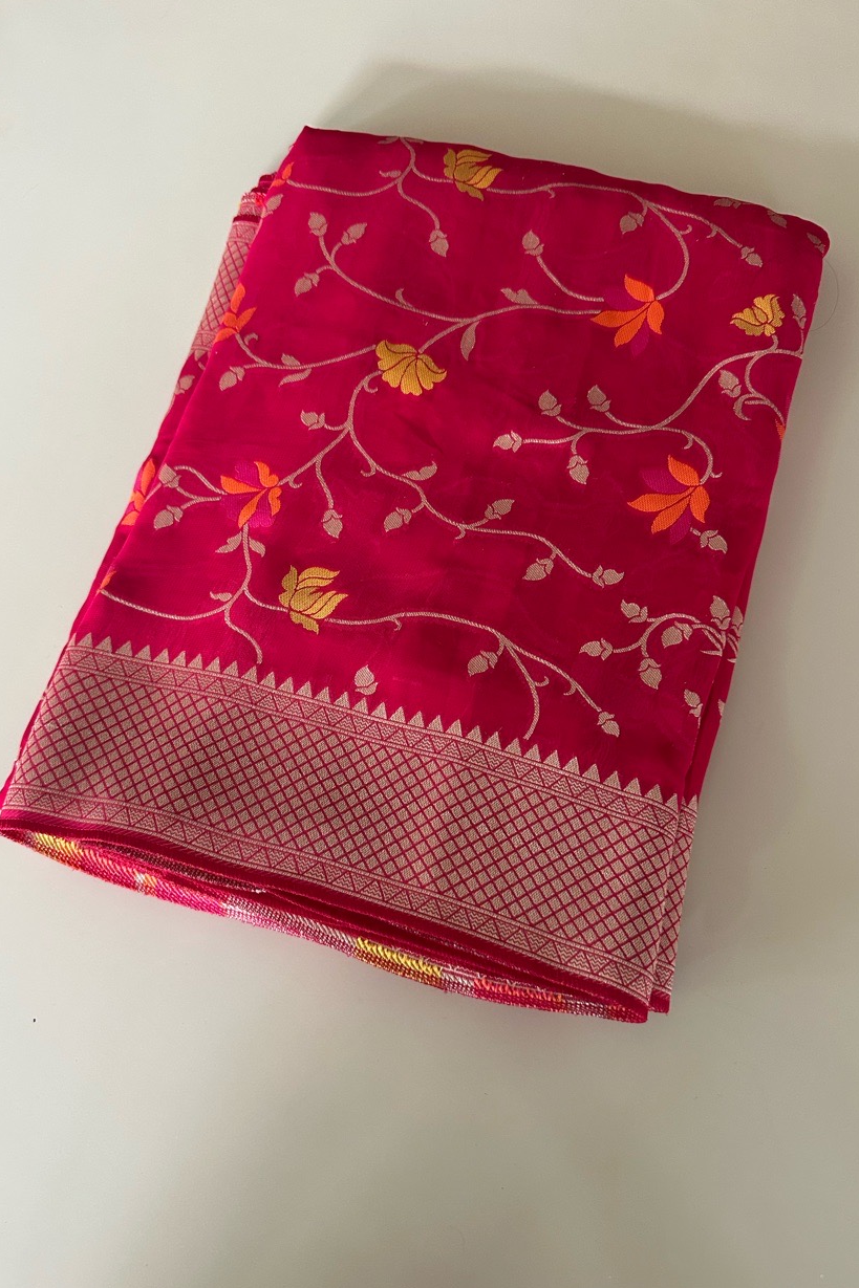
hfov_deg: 49.5
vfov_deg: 69.4
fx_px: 931
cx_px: 409
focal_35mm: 26
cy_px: 646
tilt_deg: -74.2
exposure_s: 1/60
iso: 400
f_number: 1.78
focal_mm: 6.86
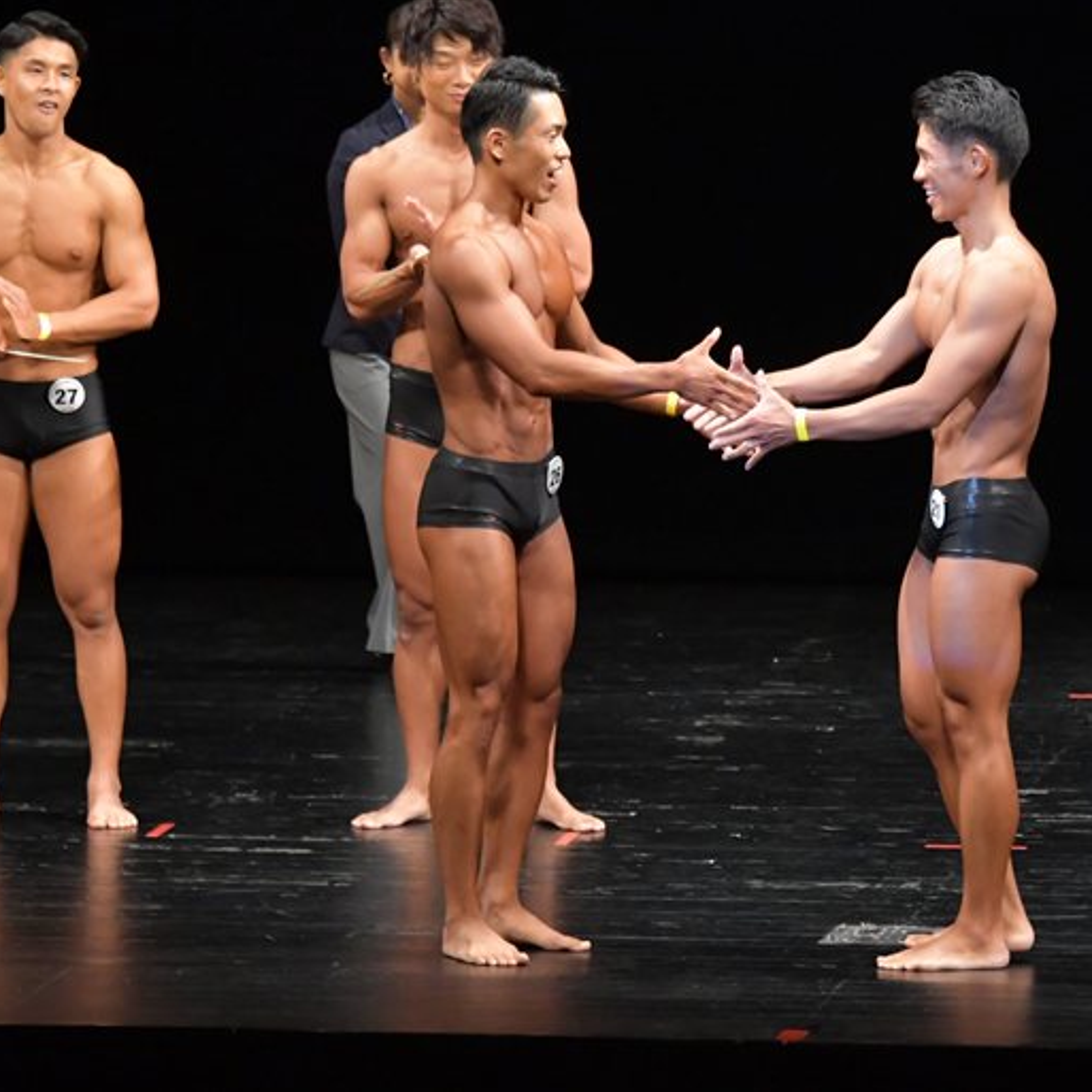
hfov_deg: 5.7
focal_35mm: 308
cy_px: 547
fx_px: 10993
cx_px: 744
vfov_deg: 5.7
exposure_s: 1/400
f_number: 5.6
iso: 4000
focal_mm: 160
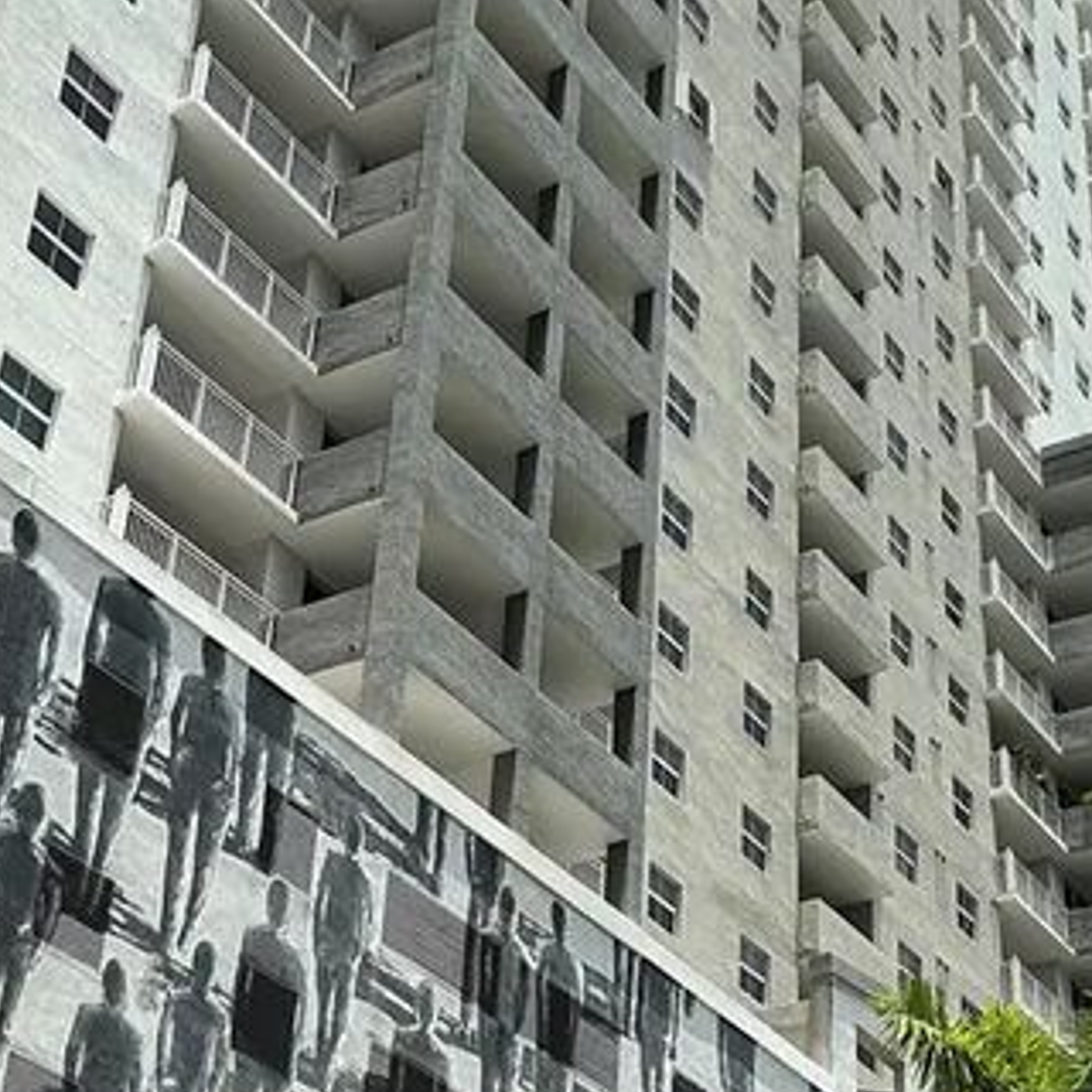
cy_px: 633
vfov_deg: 26.1
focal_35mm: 66
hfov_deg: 26.1
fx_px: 2356
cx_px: 471
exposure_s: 1/1786
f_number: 1.8
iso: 25
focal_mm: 3
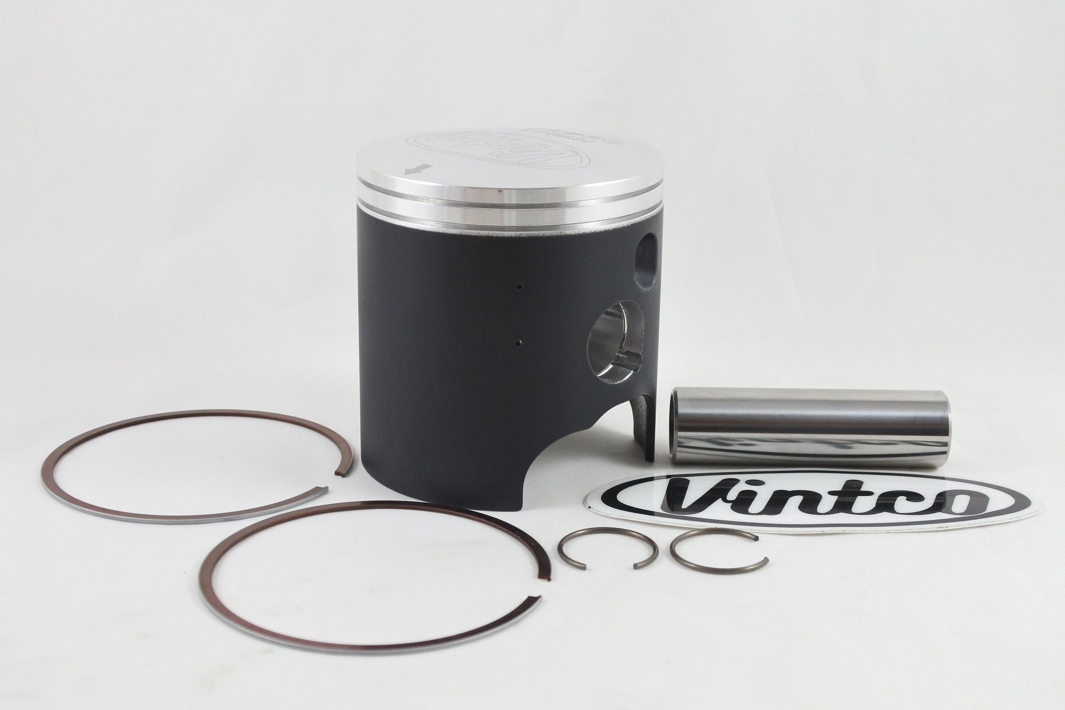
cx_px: 532
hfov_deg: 45.4
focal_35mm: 43
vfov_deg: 31.2
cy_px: 355
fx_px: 1272
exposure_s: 1/125
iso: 560
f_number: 4.5
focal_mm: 16.1
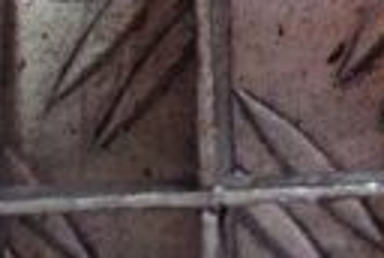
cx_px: 363
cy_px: -888
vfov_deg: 6.3
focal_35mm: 162
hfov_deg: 12.5
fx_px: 1732
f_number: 1.8
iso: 200
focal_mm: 5.23
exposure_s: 1/100
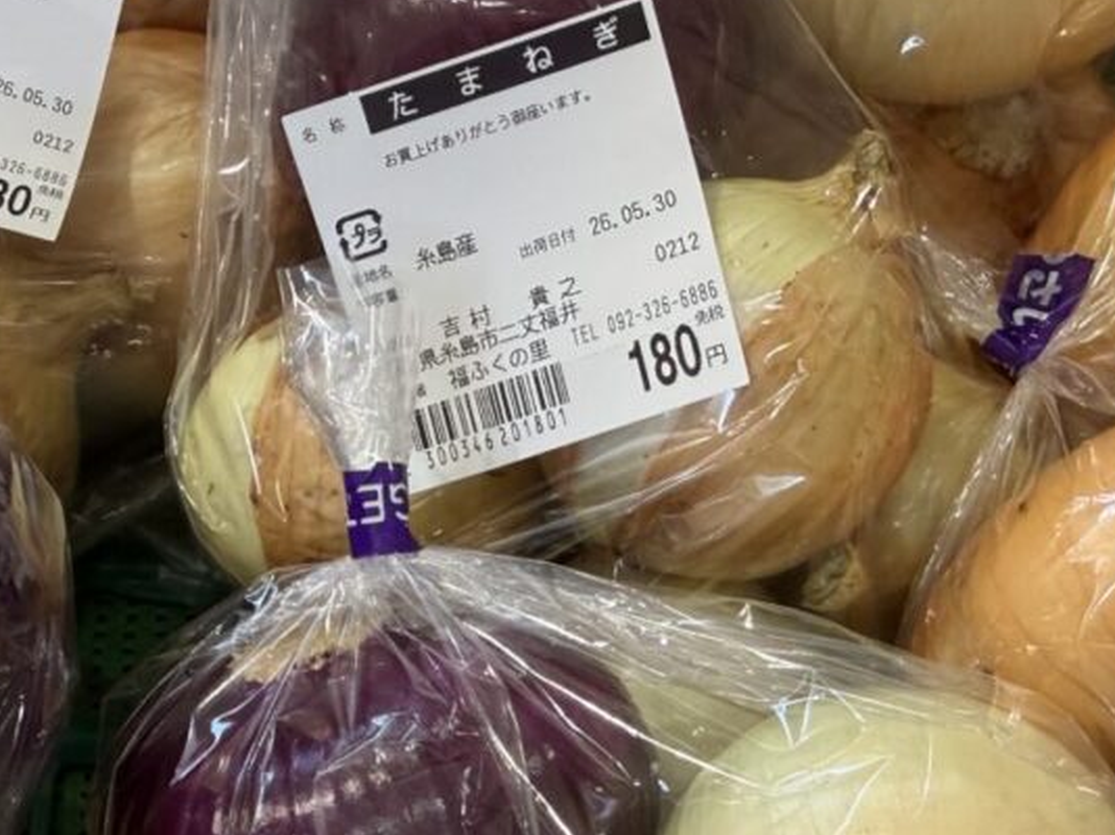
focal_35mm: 48
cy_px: 772
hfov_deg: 39.6
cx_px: 623
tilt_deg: -51.8
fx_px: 1545
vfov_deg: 28.9
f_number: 2.2
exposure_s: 1/120
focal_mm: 2.22
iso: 320
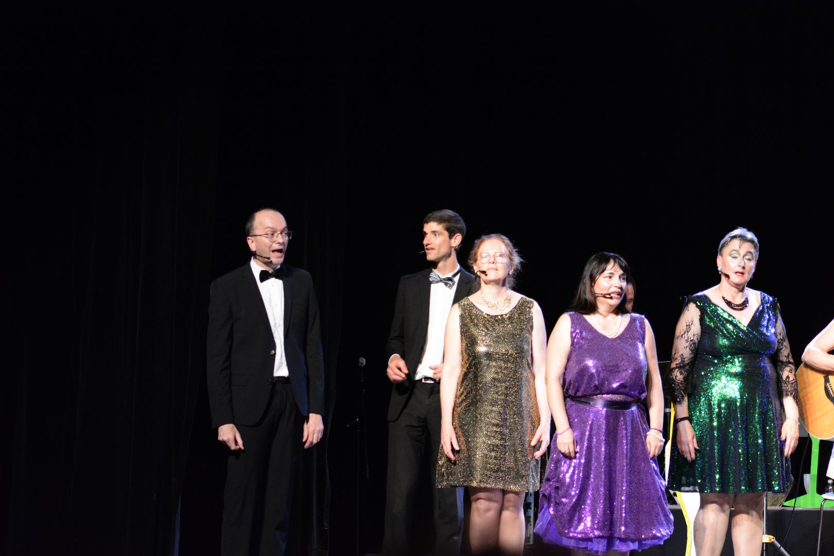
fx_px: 2432
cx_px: 417
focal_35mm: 105
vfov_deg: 13.0
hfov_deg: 19.5
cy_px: 278
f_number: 4
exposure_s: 1/40
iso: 3200
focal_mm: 70
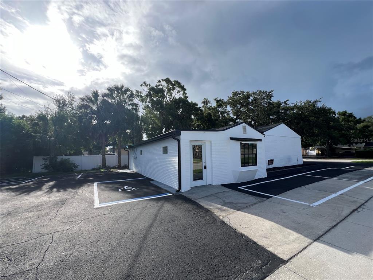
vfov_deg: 89.9
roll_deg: +1.9
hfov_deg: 106.2
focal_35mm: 13
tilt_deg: +6.7
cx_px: 186
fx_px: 140
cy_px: 140
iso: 32
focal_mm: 1.57
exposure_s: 1/1024
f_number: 1.8
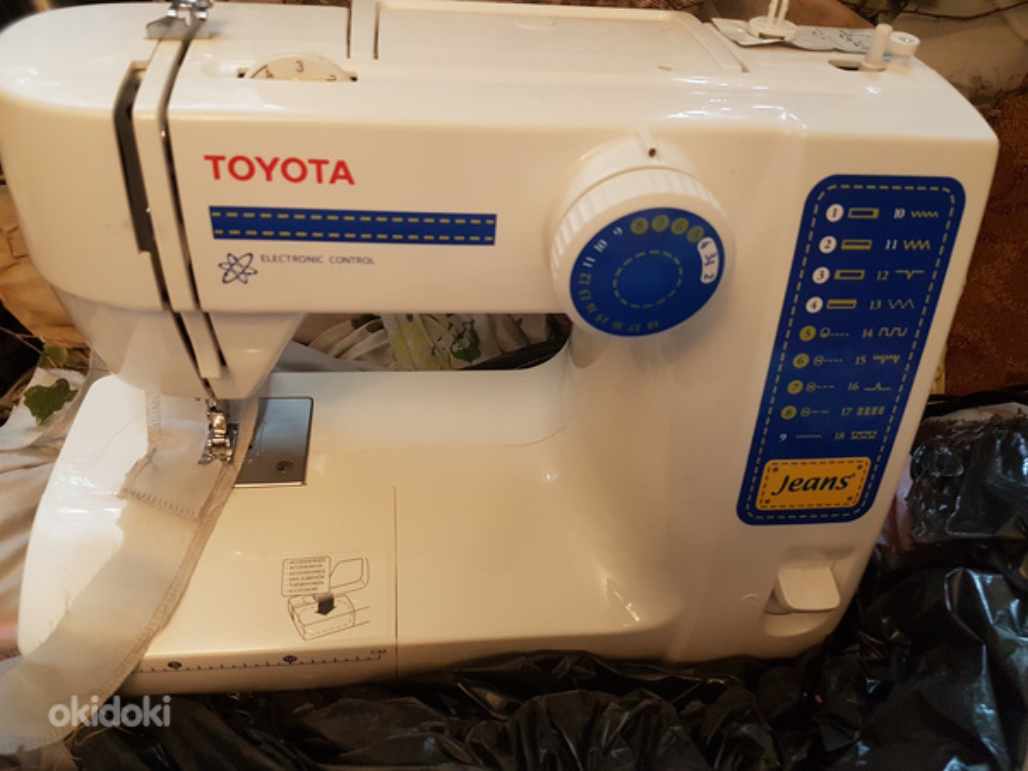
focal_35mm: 26
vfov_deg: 53.1
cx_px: 514
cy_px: 386
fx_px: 772
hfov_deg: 67.3
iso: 250
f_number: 1.7
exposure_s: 1/14
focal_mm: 4.2
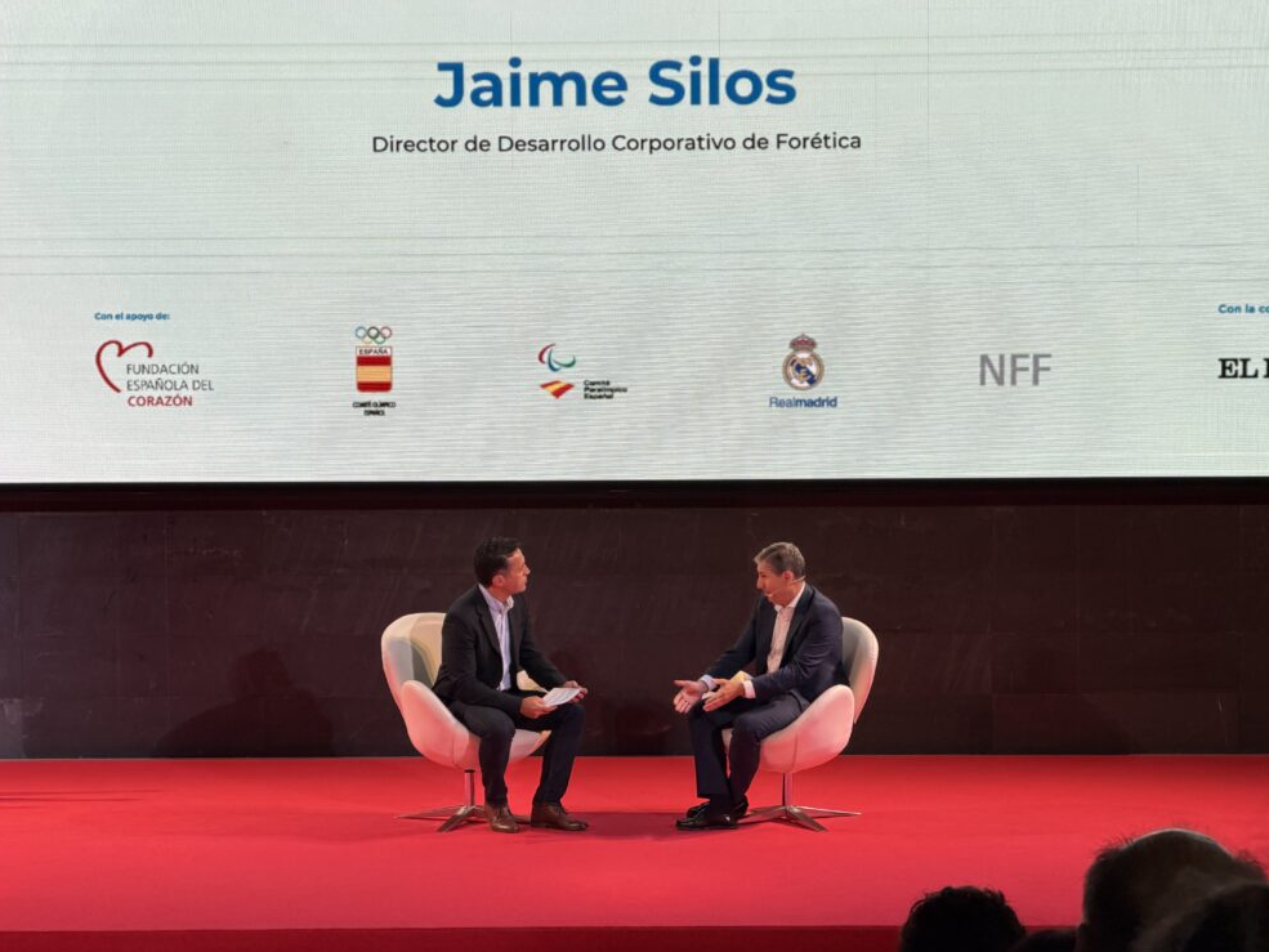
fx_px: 3740
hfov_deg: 19.3
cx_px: 636
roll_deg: +0.8
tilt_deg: -5.1
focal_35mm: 102
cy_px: 475
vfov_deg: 14.5
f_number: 2.8
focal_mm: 16.89
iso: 125
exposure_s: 1/100
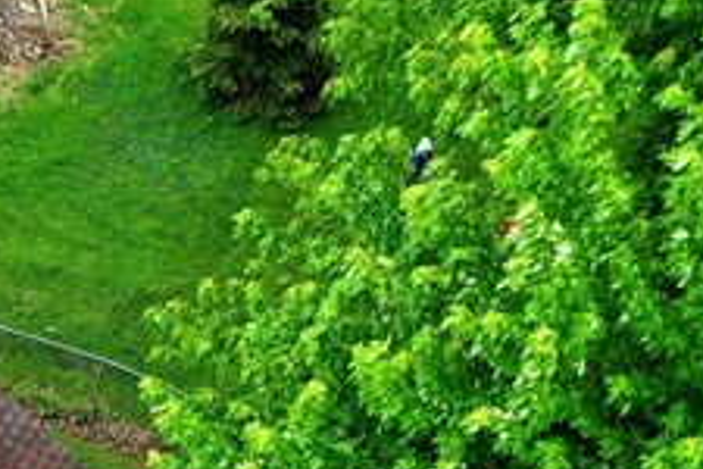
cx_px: -466
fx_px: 2636
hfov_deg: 13.9
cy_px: 919
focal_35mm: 135
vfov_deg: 9.5
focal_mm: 10.26
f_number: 4
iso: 100
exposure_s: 1/100
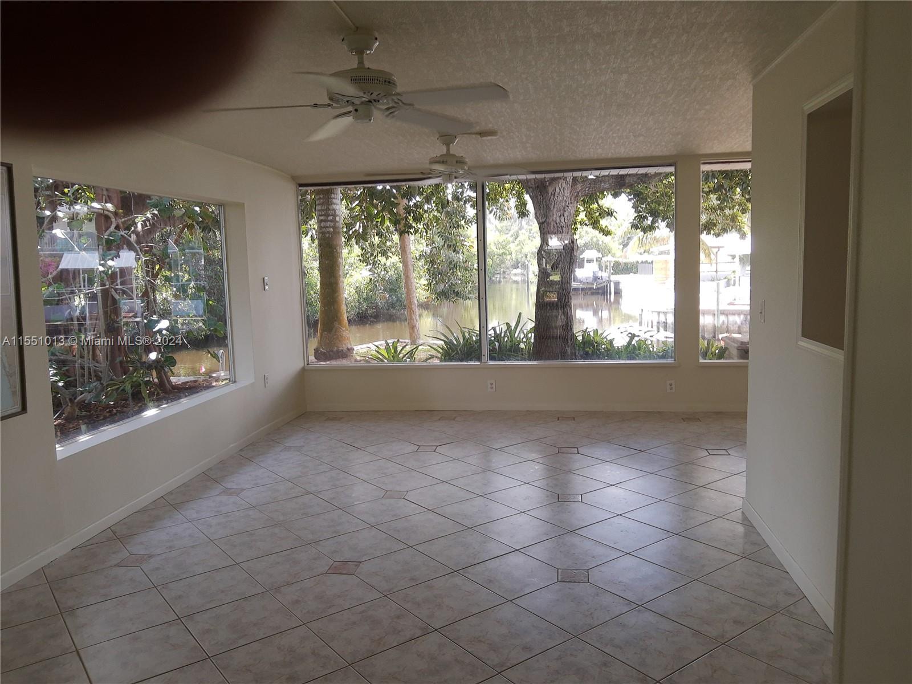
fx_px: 685
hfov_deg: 67.3
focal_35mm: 26
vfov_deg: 53.1
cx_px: 456
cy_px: 342
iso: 53
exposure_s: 1/50
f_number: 1.8
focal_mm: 3.95
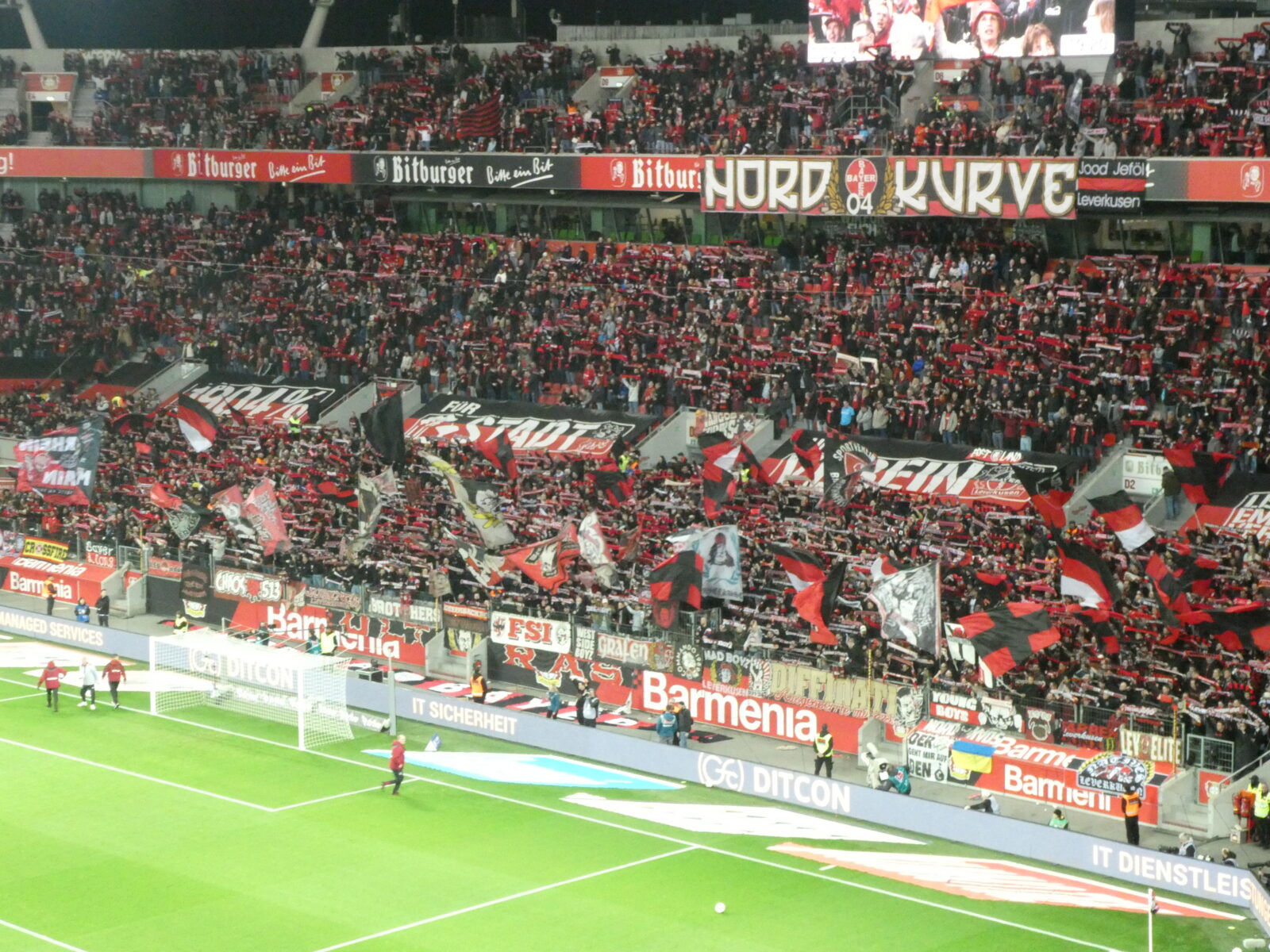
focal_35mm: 70
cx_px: 635
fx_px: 2568
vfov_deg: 21.0
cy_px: 476
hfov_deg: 27.8
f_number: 4.5
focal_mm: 12.5
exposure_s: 1/80
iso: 1000
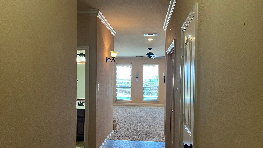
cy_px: 81
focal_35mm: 29
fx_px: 202
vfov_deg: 40.1
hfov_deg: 66.1
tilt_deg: -1.6
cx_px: 132
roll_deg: -0.3
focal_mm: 5.1
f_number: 1.6
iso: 80
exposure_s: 1/60
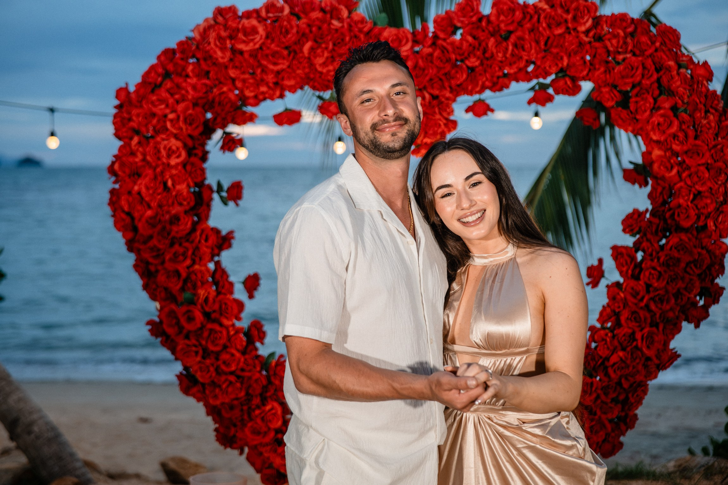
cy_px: 242
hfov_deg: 38.6
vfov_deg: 26.3
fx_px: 1038
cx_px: 364
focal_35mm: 51
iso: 5000
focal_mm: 50
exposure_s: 1/250
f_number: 2.5
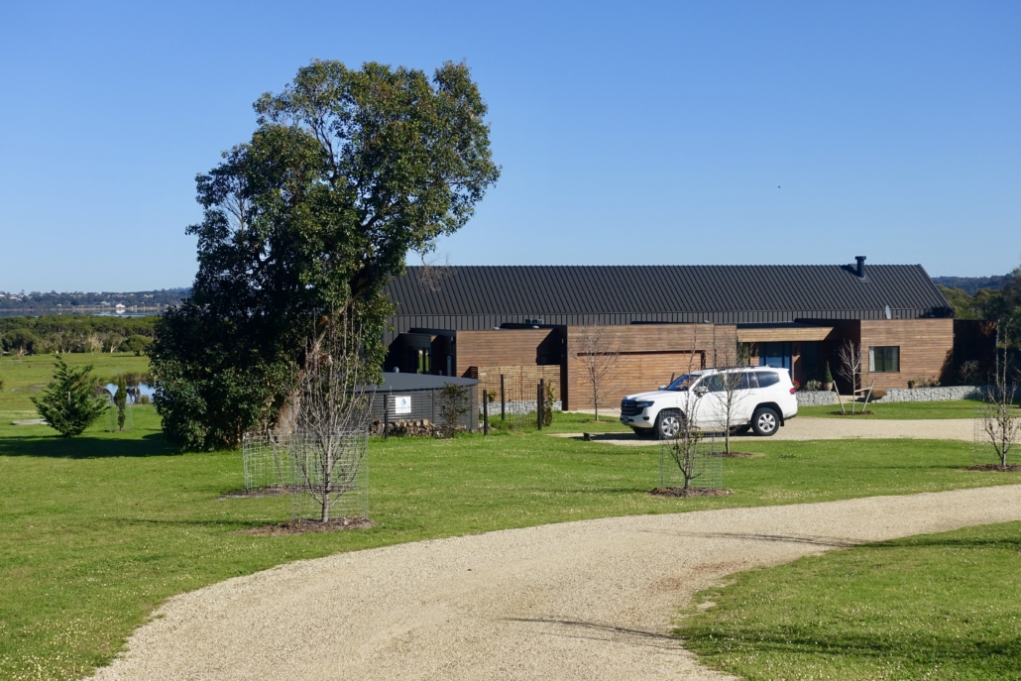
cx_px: 510
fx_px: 1418
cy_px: 340
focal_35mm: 50
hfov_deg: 39.6
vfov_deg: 27.0
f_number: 5.6
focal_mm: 18.51
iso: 125
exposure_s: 1/640
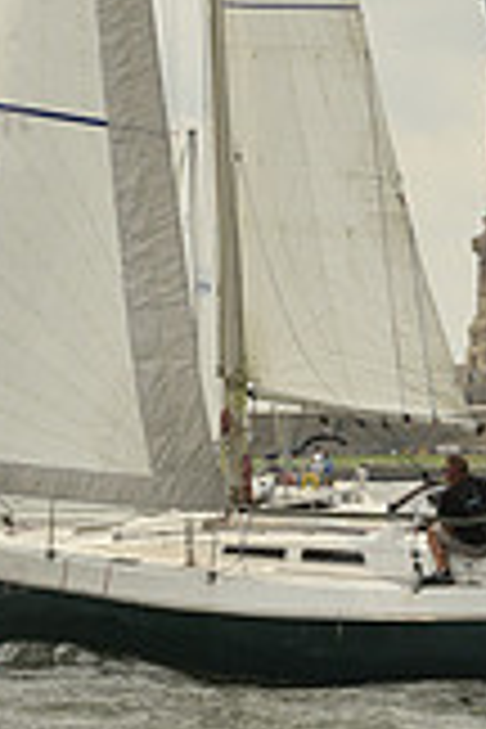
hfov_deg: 5.5
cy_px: -112
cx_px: 263
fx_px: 5062
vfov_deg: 8.2
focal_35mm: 250
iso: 250
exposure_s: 1/640
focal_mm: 70
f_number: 11
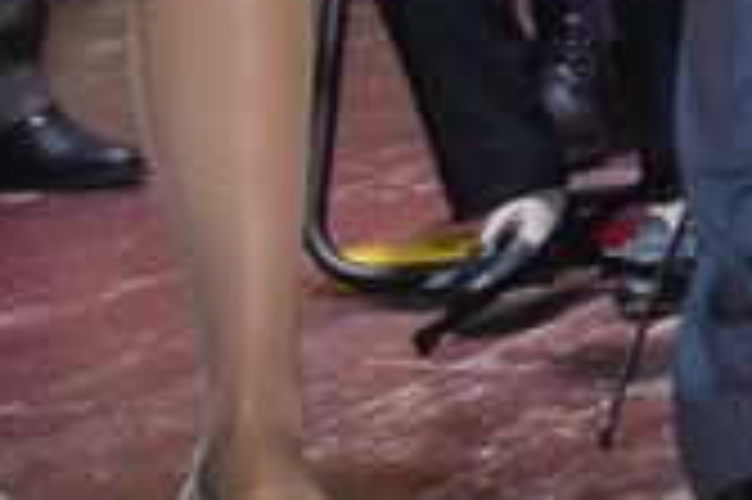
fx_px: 5393
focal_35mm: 258
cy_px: -1149
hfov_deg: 7.0
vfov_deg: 5.0
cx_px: 2355
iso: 800
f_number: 4.5
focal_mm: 25
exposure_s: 1/80
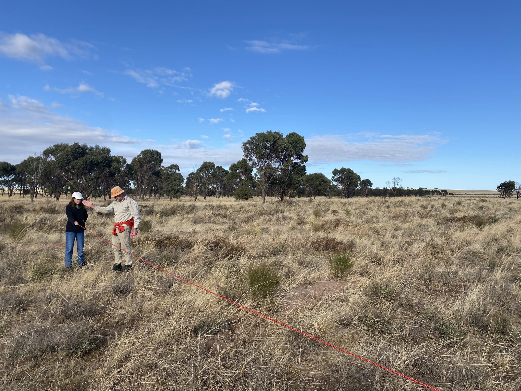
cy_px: 196
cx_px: 260
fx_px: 391
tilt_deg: +0.2
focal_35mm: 26
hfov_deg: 67.3
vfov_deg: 53.1
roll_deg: -0.5
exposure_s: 1/2183
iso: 32
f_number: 1.8
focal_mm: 4.25
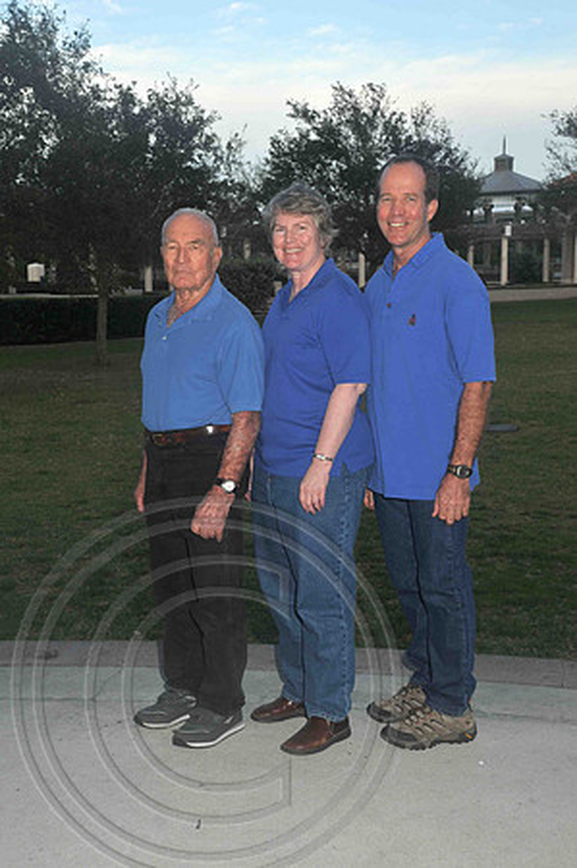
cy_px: 434
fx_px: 1157
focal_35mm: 48
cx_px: 288
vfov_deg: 41.2
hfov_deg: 28.0
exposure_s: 1/80
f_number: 9
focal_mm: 32
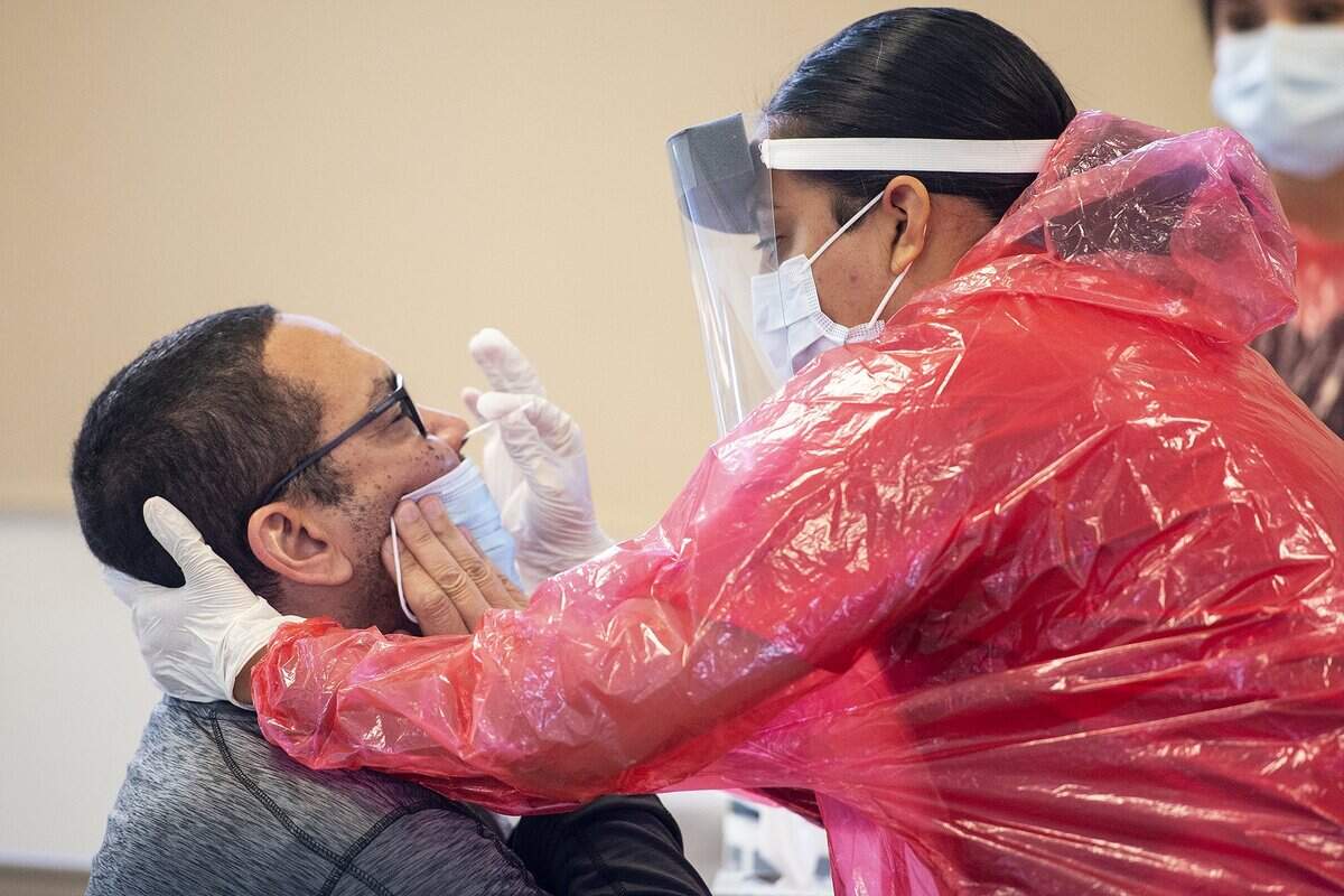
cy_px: 448
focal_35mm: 200
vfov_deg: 6.9
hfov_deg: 10.3
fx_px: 7466
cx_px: 672
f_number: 3.2
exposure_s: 1/400
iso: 3200
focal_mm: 200
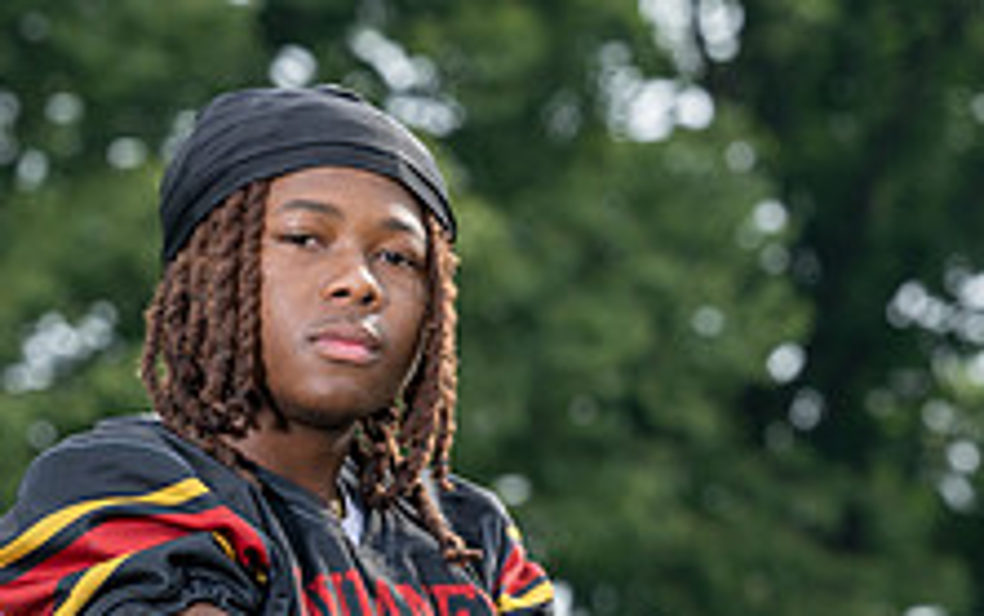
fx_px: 10947
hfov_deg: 5.1
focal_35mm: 408
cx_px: 1089
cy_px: 834
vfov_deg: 3.2
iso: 100
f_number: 5.6
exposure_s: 1/160
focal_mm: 115
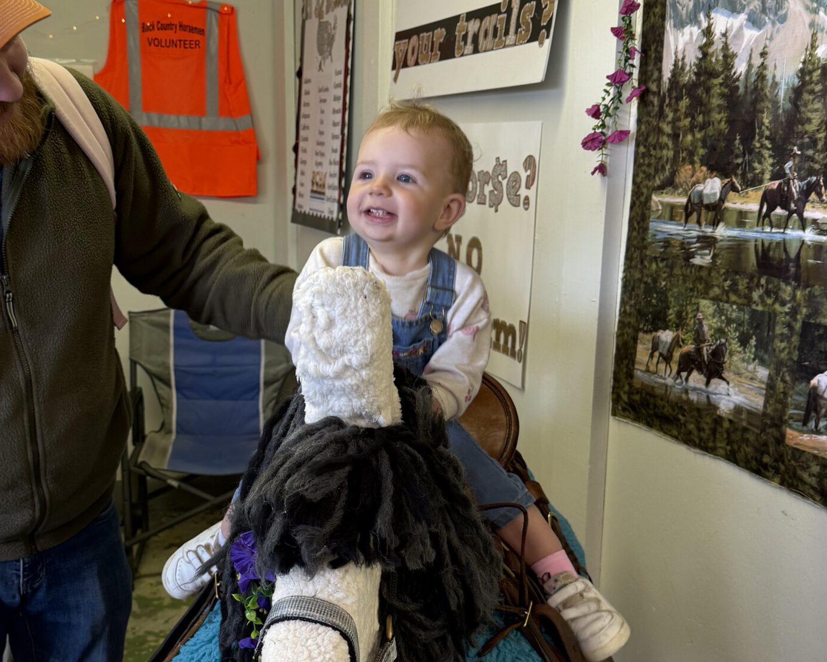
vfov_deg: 34.7
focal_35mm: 43
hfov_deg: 42.3
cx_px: 272
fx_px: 1052
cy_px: 420
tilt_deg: -12.8
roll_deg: +0.6
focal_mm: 6.76
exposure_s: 1/60
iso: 125
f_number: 1.78
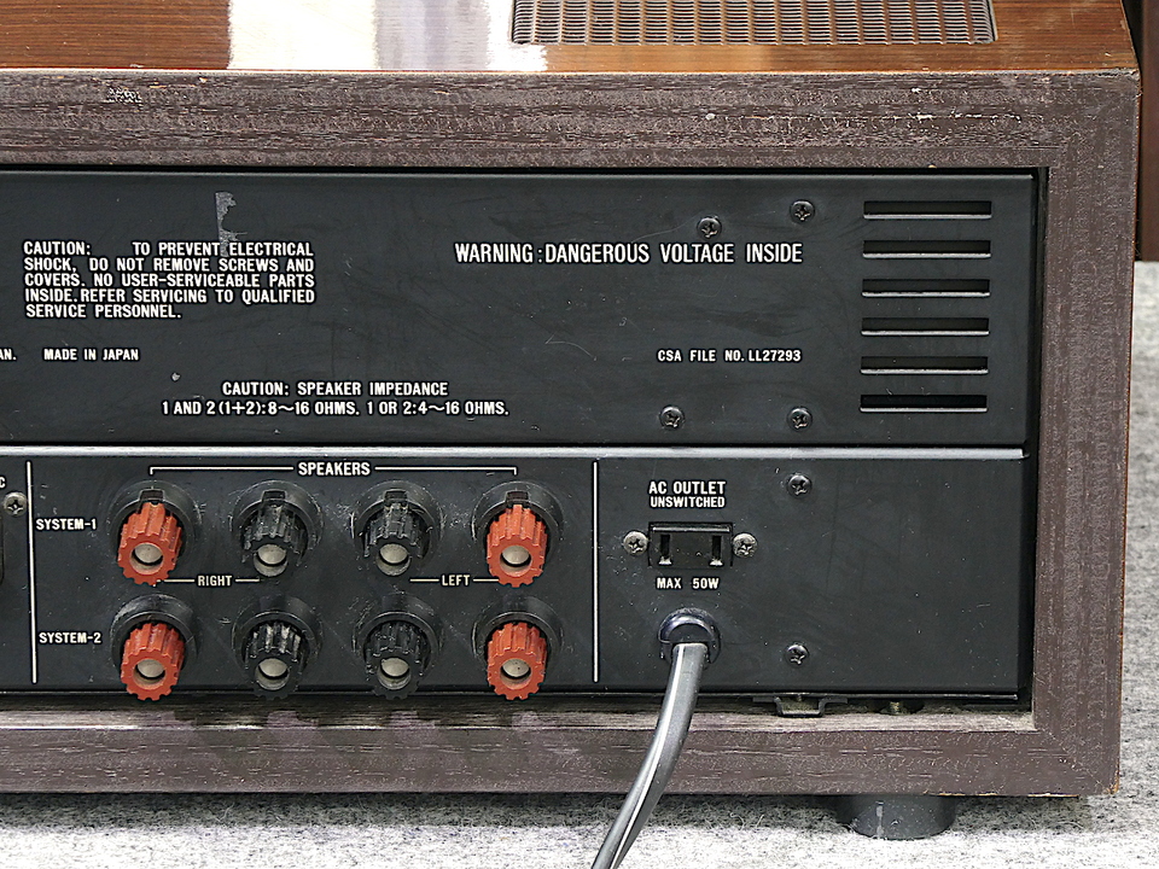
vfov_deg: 8.0
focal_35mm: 185
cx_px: 580
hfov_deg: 10.7
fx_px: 6194
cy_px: 434
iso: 200
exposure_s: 1
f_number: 5.6
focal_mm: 33.2
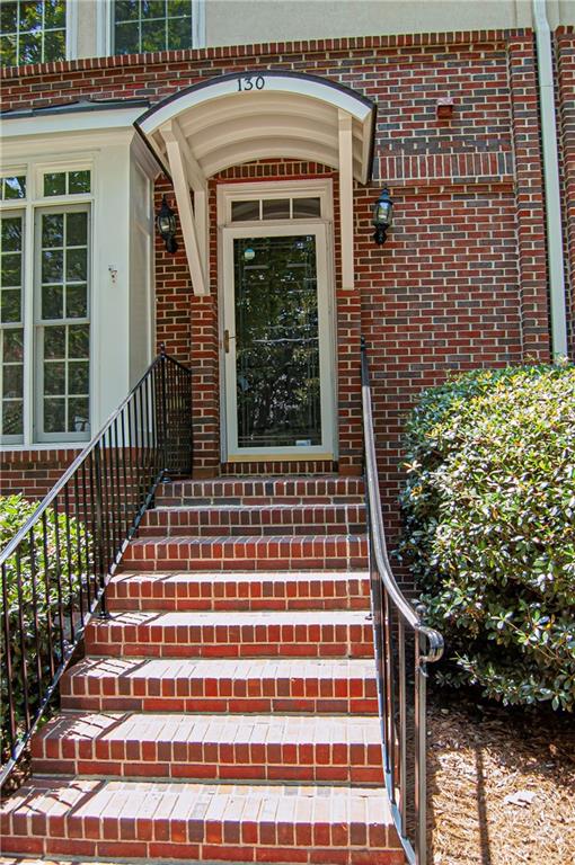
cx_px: 288
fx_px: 1441
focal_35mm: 60
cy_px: 432
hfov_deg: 22.6
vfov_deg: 33.4
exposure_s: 1/250
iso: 800
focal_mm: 40
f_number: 8
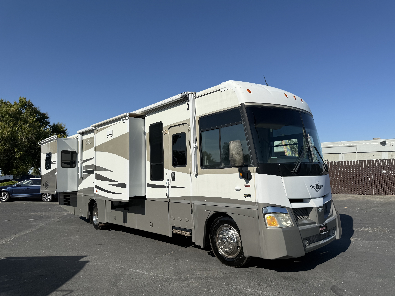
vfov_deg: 56.8
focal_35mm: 24
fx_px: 274
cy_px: 148
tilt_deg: +3.3
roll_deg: +0.7
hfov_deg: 71.6
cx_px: 198
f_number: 1.78
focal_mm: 6.76
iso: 80
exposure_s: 1/8130
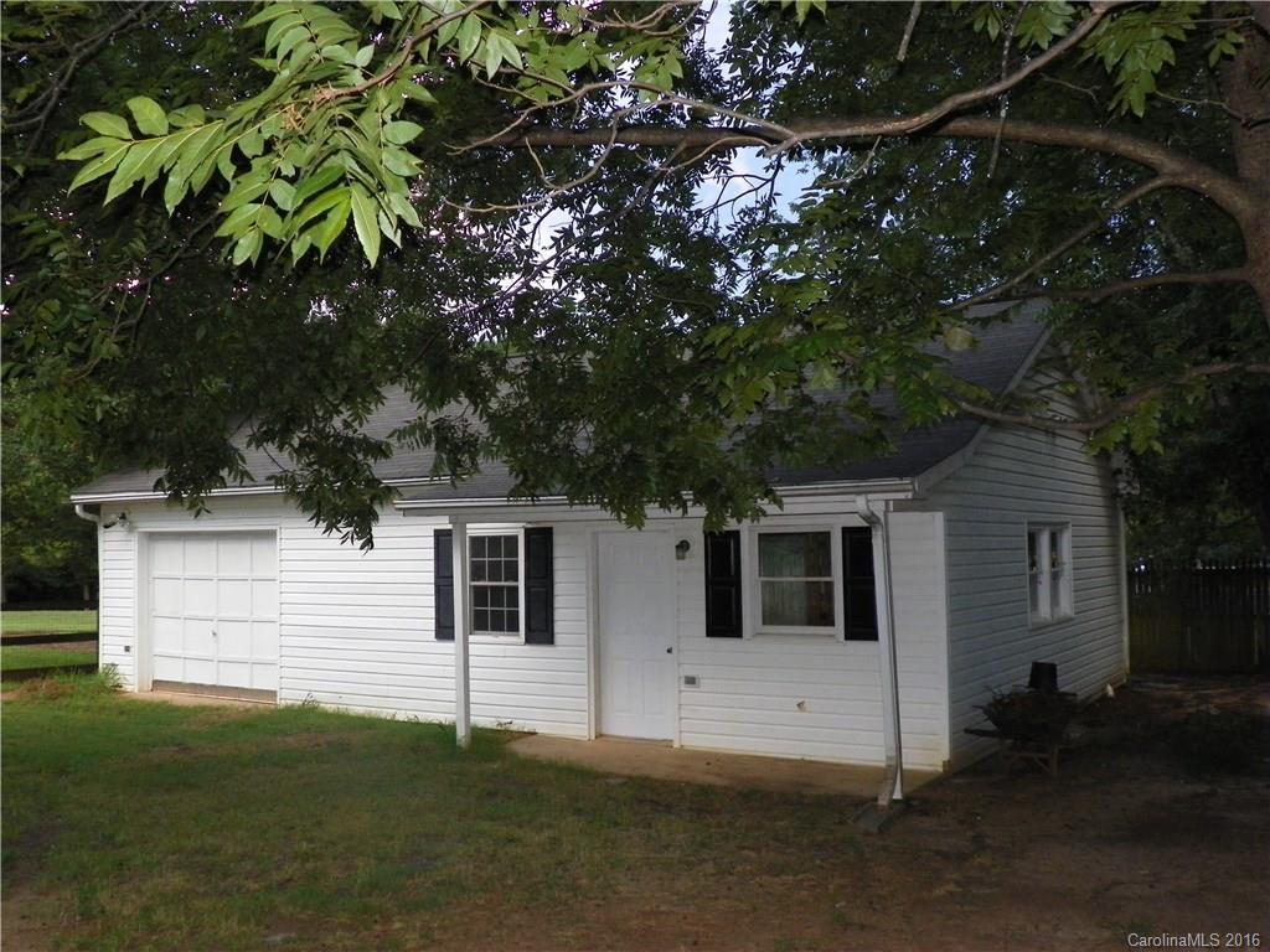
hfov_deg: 54.0
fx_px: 1247
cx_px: 635
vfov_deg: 41.8
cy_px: 476
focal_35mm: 34
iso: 200
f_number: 3.2
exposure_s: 1/125
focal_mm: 6.1
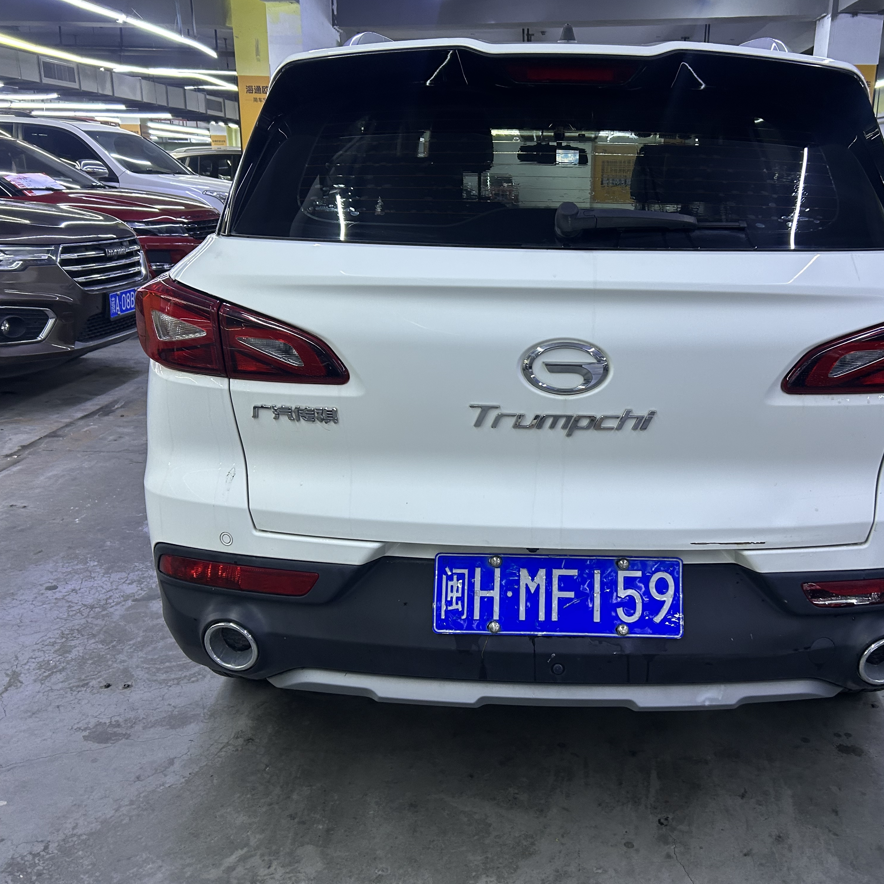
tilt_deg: -15.6
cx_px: 531
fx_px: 896
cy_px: 438
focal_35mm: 31
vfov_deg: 52.5
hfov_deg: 52.2
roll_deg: -1.9
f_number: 1.5
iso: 125
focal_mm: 5.7
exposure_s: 1/50
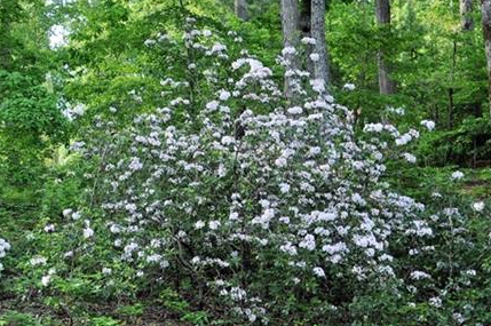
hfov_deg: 20.8
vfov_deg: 14.7
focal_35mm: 93
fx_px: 1267
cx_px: -60
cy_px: 145
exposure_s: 1/200
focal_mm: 26
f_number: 4.5
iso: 200
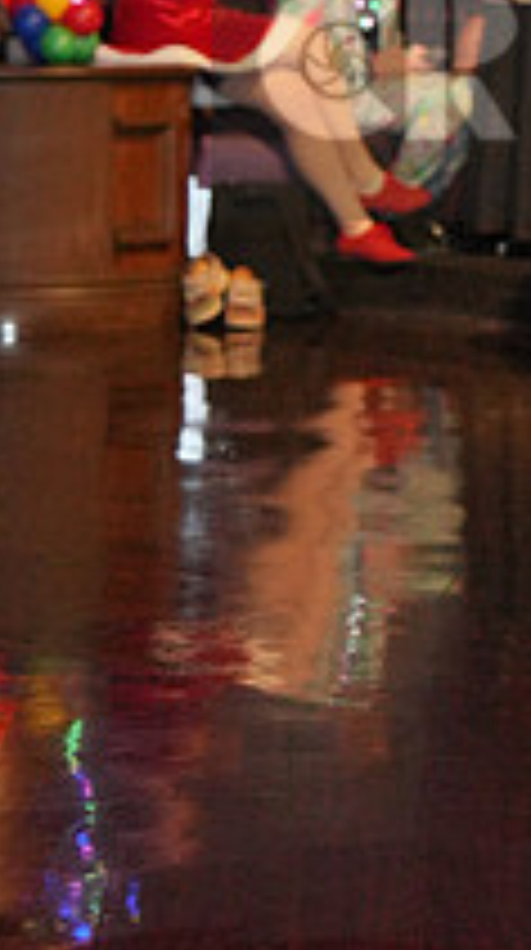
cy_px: 72
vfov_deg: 13.9
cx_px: 835
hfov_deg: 7.7
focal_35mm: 153
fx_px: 3847
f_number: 4
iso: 4000
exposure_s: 1/200
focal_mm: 53
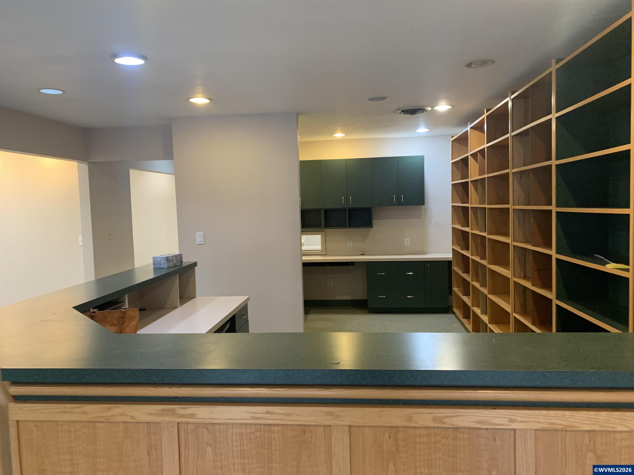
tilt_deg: -6.0
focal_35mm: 26
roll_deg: +2.5
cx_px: 317
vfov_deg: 53.1
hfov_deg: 67.3
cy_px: 238
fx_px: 476
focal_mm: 4.25
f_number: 1.8
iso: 200
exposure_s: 1/60
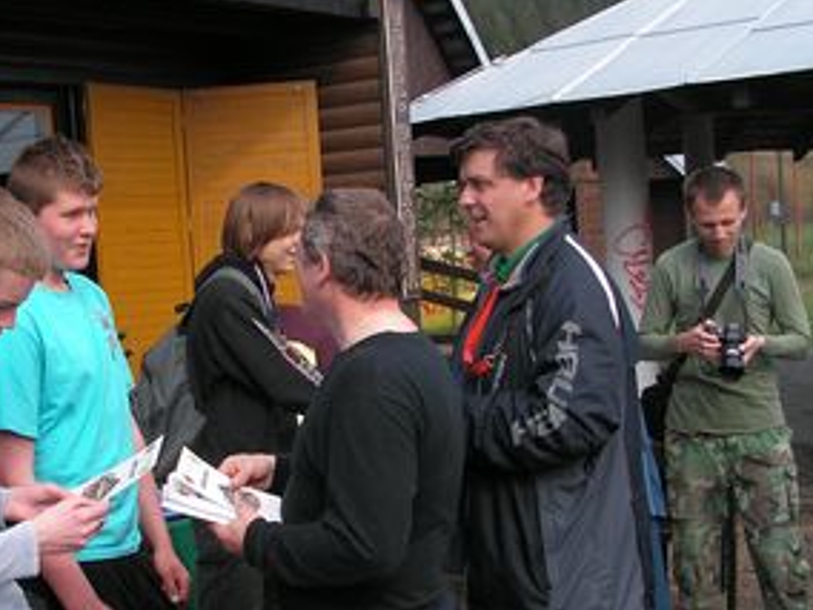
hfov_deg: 33.4
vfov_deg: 25.6
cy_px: 364
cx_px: 243
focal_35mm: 57
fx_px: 1339
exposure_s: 1/200
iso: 50
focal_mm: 6
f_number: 3.2
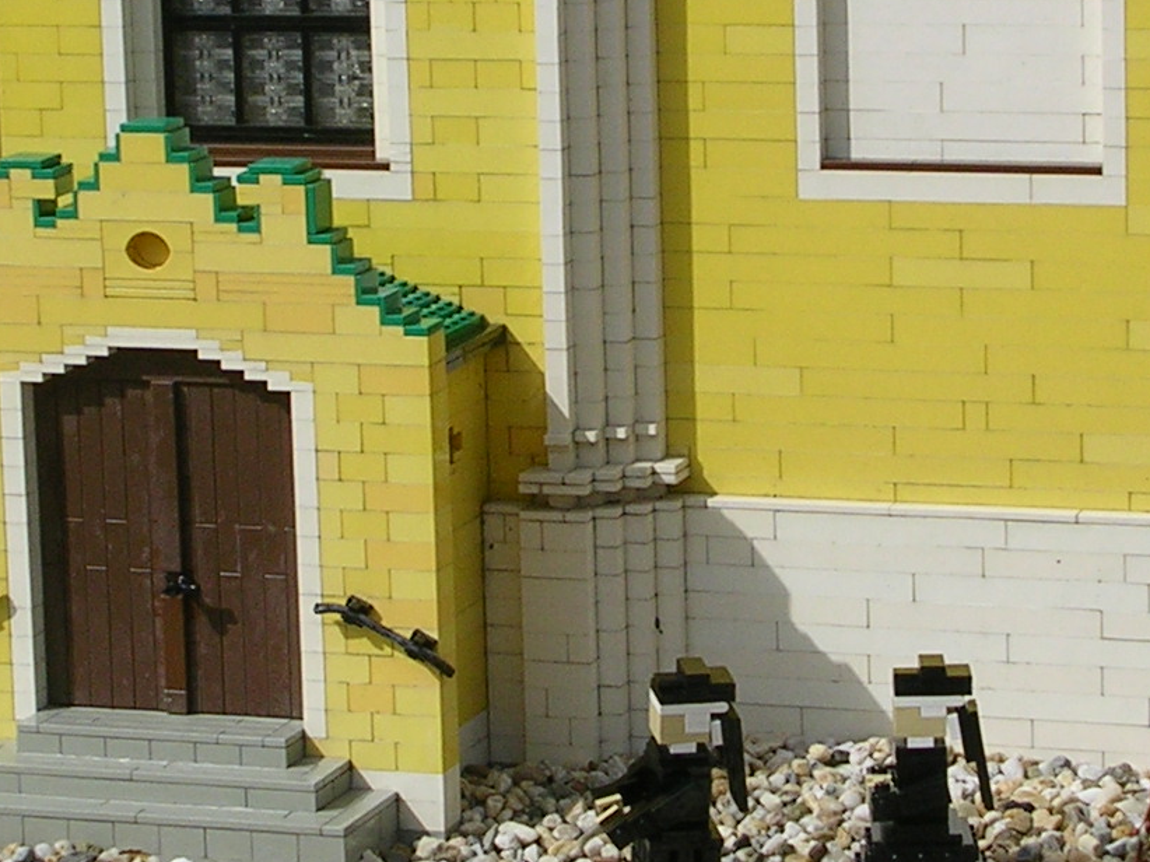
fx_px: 5546
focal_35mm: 167
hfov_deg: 11.8
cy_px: 385
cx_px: 476
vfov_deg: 8.9
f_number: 3.6
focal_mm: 10.2
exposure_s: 1/1500
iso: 50
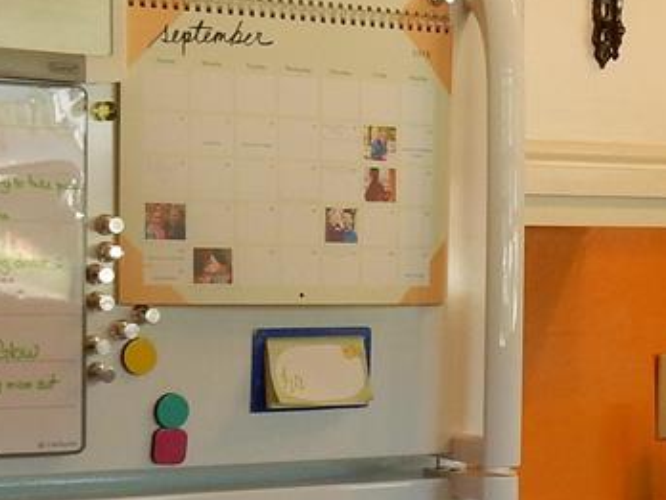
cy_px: 431
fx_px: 2213
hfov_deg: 17.0
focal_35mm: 115
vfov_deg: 12.8
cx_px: 540
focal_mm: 4.5
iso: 140
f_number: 3.7
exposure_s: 1/30
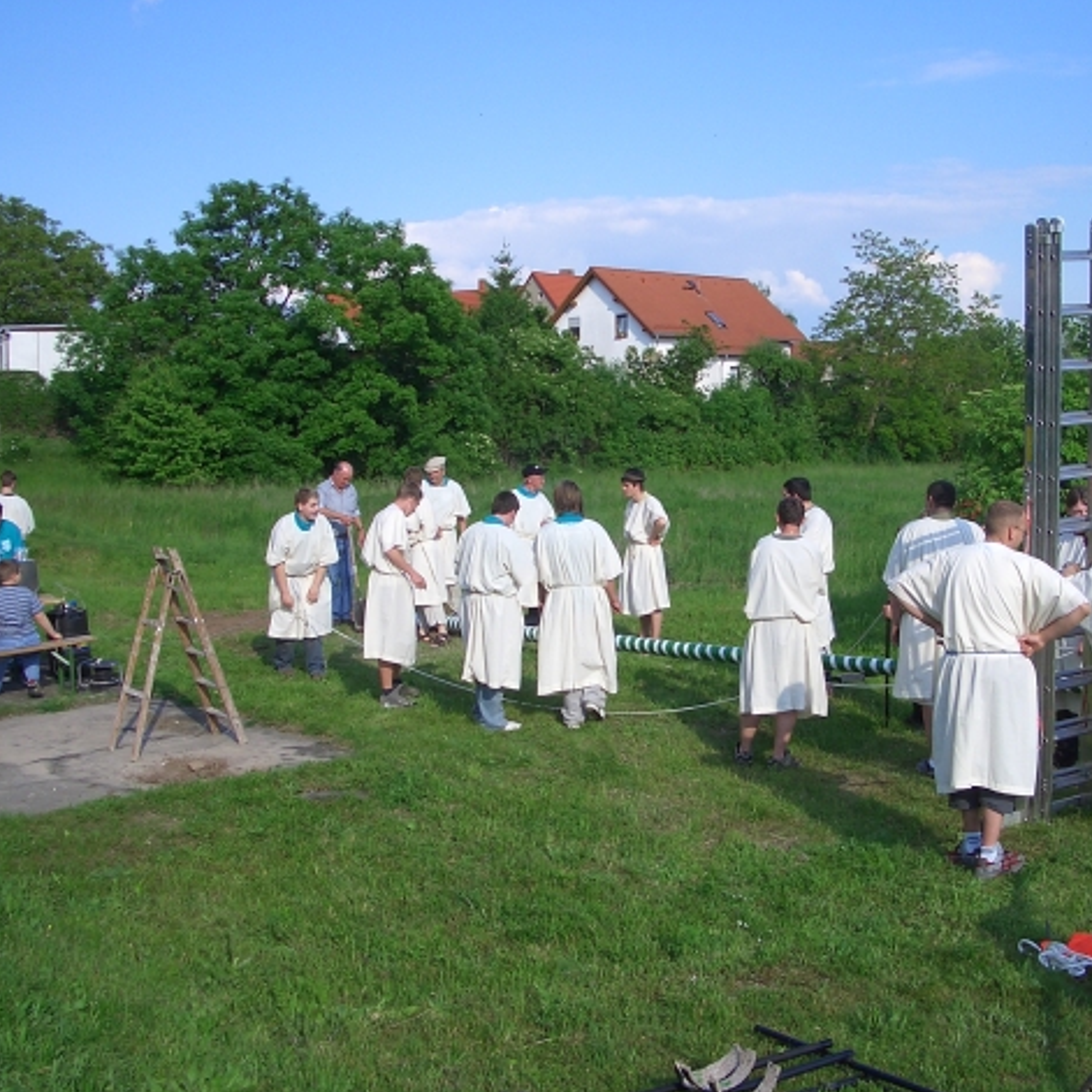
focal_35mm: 42
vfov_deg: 40.0
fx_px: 1499
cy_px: 554
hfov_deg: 39.9
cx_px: 633
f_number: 4.3
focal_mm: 5.8
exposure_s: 1/500
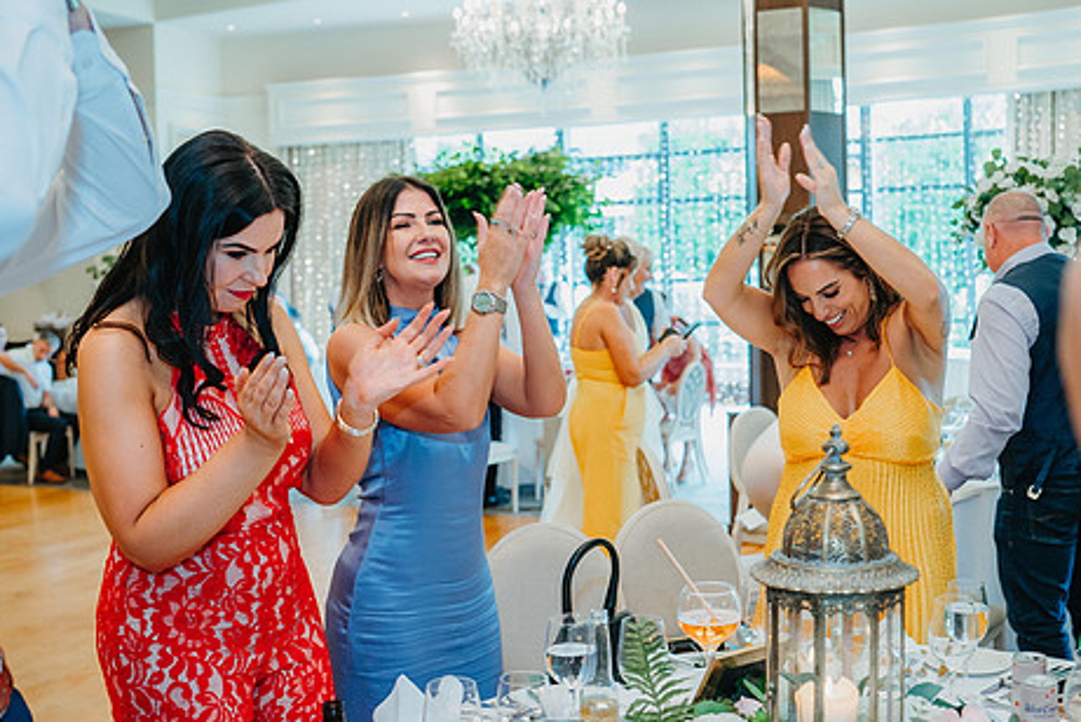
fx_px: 1322
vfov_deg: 30.5
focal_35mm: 44
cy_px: 395
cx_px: 610
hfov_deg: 44.4
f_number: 2.8
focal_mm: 35
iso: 1250
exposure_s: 1/125
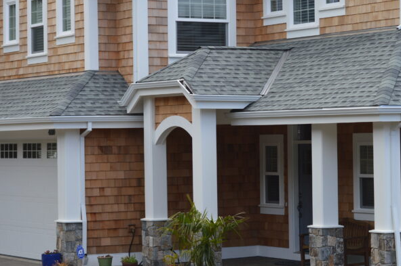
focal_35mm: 130
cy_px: 86
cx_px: 282
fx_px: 1447
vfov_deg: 10.5
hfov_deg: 15.7
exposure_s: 1/160
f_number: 6.3
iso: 100
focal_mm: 50
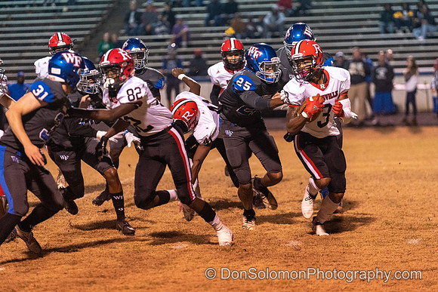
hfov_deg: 10.8
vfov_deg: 7.2
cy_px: 146
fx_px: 2324
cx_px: 219
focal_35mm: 191
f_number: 3.2
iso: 6400
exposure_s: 1/640
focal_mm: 191
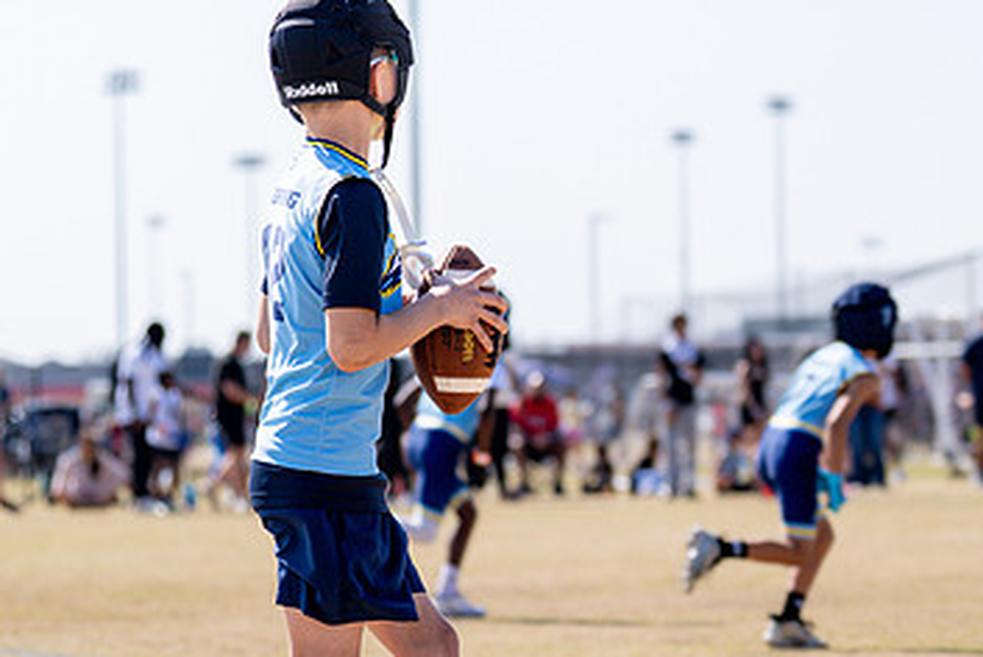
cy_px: 426
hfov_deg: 13.2
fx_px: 4236
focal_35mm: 155
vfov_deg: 8.9
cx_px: 378
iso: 100
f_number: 2.8
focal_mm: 70
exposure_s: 1/2500
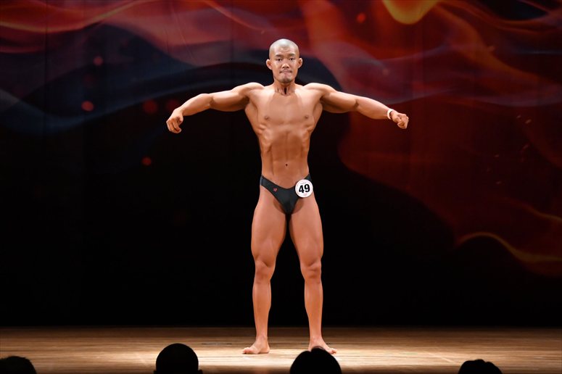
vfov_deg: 6.1
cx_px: 281
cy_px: 187
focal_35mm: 225
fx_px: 3511
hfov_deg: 9.2
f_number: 5.6
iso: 4000
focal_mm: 150
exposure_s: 1/400
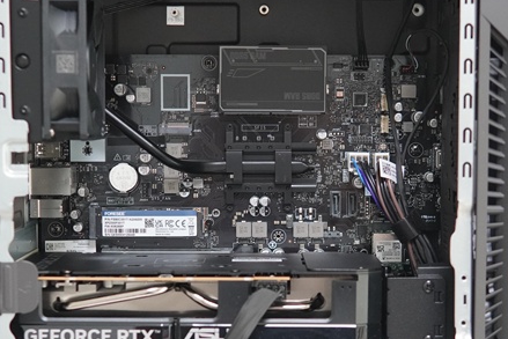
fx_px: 1157
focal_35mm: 82
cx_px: 278
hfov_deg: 24.7
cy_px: 237
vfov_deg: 16.6
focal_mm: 30
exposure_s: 1/160
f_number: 3.2
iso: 1600
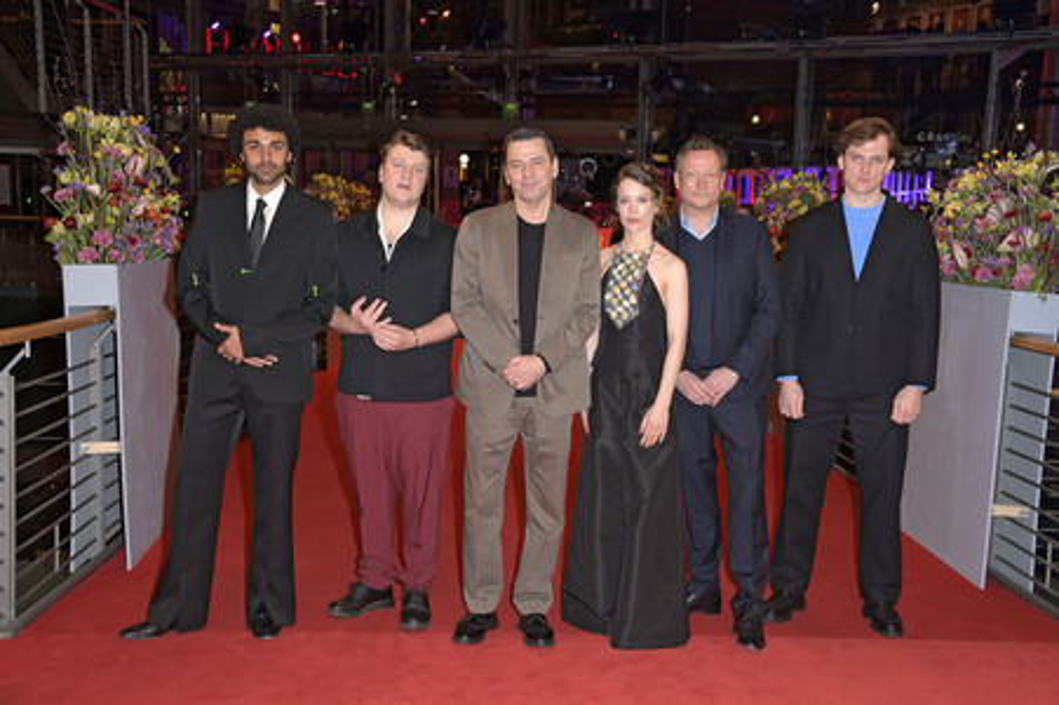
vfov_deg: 33.4
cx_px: 530
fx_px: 1176
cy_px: 352
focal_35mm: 40
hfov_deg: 48.5
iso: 1600
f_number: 5.6
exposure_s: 1/250
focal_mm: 40
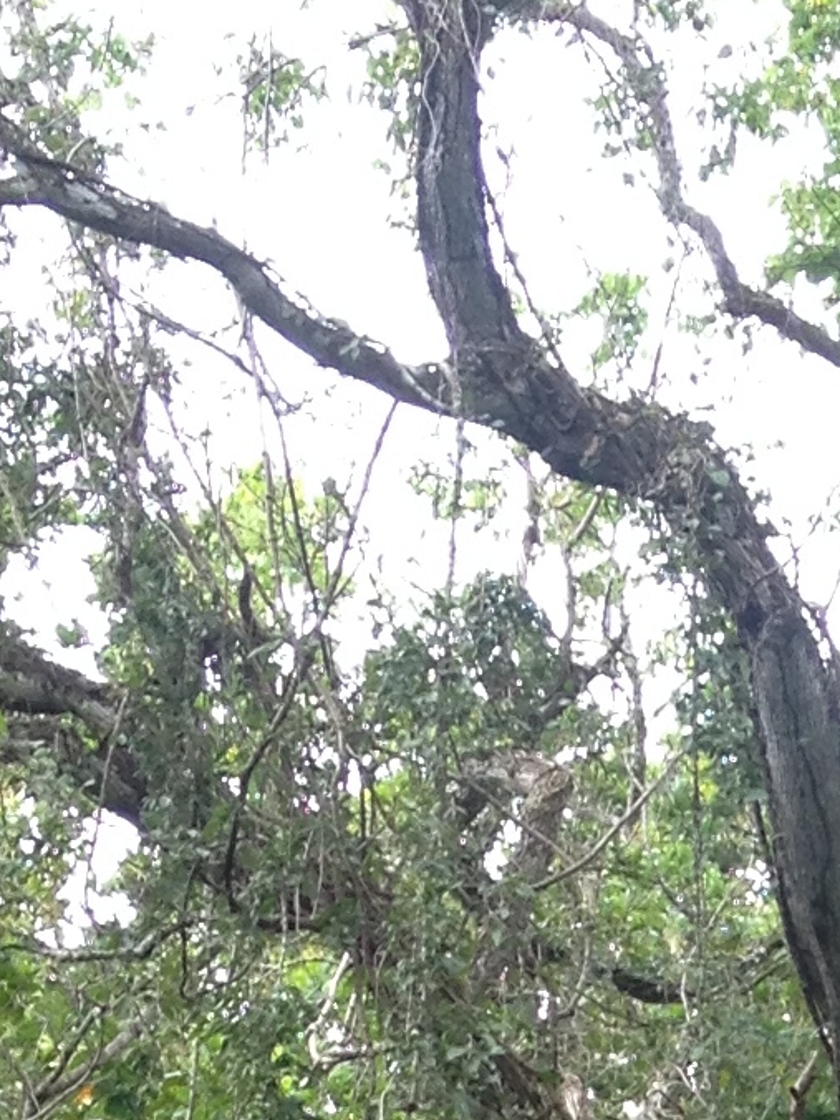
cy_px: 2083
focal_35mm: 169
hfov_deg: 8.6
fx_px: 5468
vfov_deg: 10.9
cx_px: 1261
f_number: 2.4
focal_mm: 4.28
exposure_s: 1/120
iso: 50
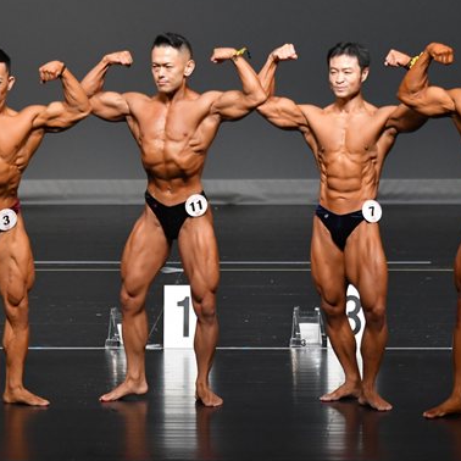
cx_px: 247
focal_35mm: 378
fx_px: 5695
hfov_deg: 4.6
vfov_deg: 4.6
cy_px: 259
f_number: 5.6
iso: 2500
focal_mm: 145
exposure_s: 1/400
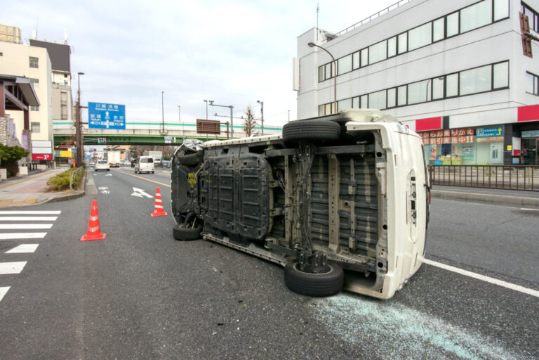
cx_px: 270
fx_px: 269
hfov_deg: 90.0
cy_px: 180
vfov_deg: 67.4
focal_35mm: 18
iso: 400
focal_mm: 6.7
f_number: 9
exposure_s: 1/250
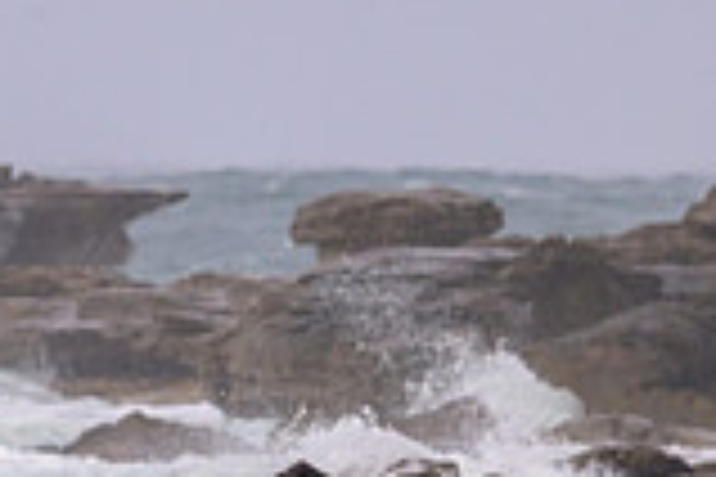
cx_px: 198
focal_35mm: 1601
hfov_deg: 1.3
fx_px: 31840
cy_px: 776
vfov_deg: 0.9
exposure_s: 1/1250
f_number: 11
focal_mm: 440
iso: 1100
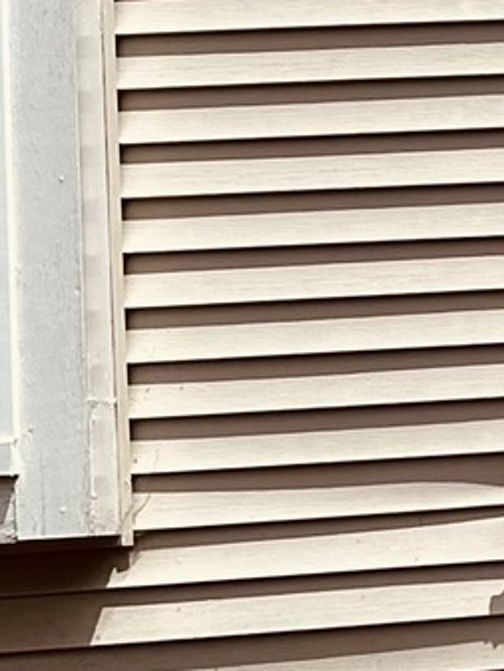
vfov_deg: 12.0
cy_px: 167
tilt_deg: +5.7
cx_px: 1494
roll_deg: +2.3
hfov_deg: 7.9
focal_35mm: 164
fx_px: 3182
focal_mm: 6.86
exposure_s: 1/6623
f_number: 1.78
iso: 80
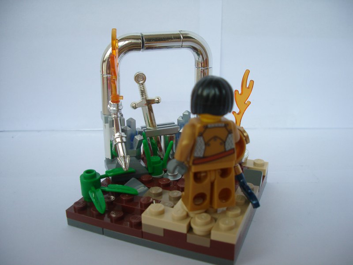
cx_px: 176
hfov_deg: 52.6
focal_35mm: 35
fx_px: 357
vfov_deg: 40.7
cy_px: 132
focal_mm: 5.8
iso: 80
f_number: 2.6
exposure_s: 1/250
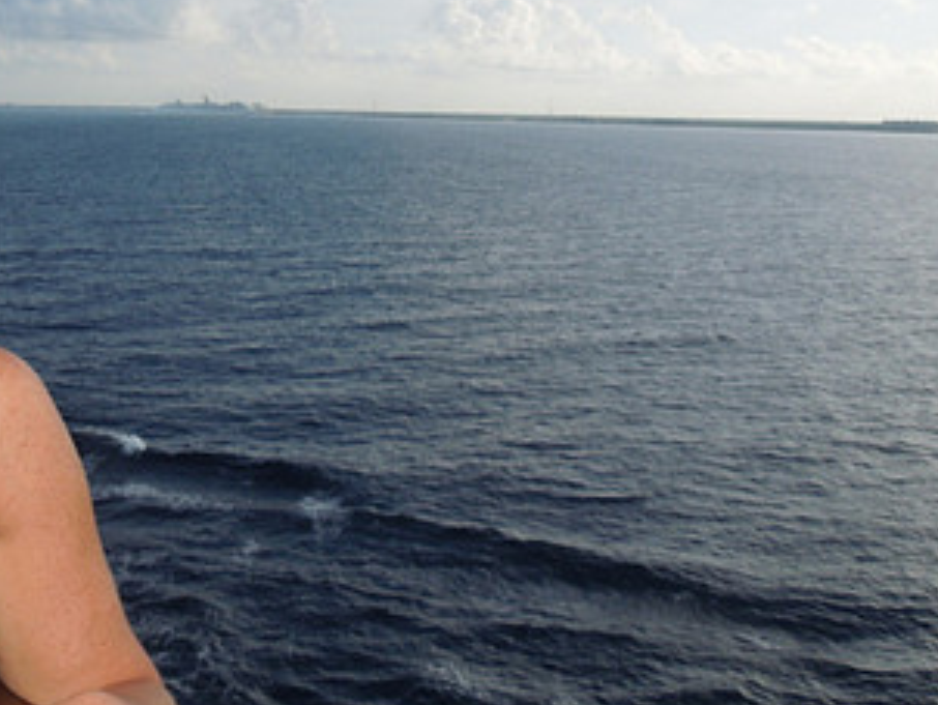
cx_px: 261
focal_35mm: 48
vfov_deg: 29.7
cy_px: 154
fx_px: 1302
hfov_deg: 38.8
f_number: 3.3
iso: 100
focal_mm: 4.5
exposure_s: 1/1250
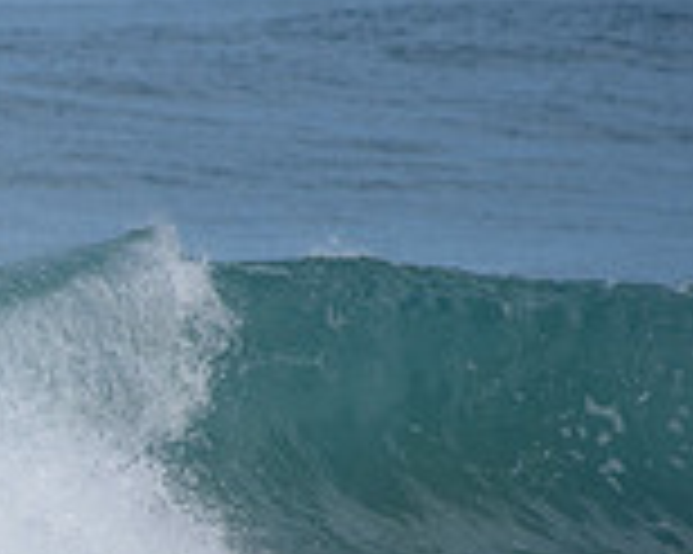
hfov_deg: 1.1
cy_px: 628
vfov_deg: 0.9
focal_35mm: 1767
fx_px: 36218
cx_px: -594
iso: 250
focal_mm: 500
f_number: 6.3
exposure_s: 1/2500
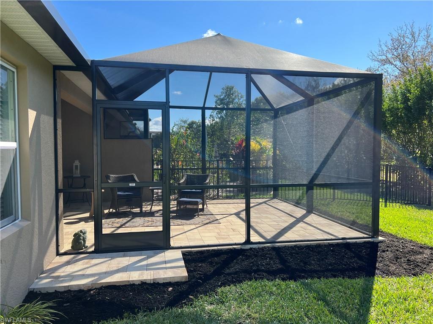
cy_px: 162
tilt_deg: -3.2
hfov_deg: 67.3
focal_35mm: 26
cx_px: 216
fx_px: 325
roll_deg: -0.3
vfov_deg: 53.1
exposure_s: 1/1645
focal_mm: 5.7
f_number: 1.5
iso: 50
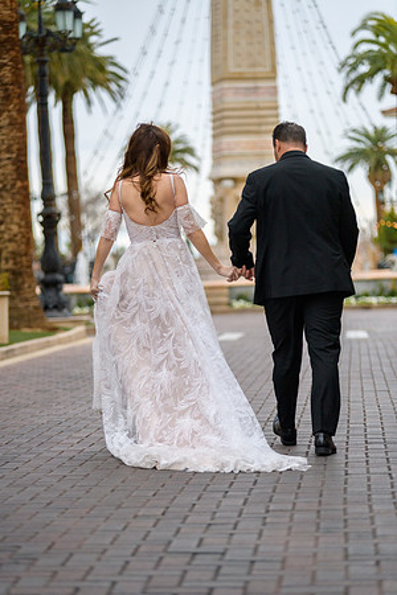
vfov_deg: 16.8
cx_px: 198
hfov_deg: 11.2
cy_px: 298
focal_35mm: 122
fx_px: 2018
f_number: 2.8
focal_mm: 122
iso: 250
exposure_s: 1/3200
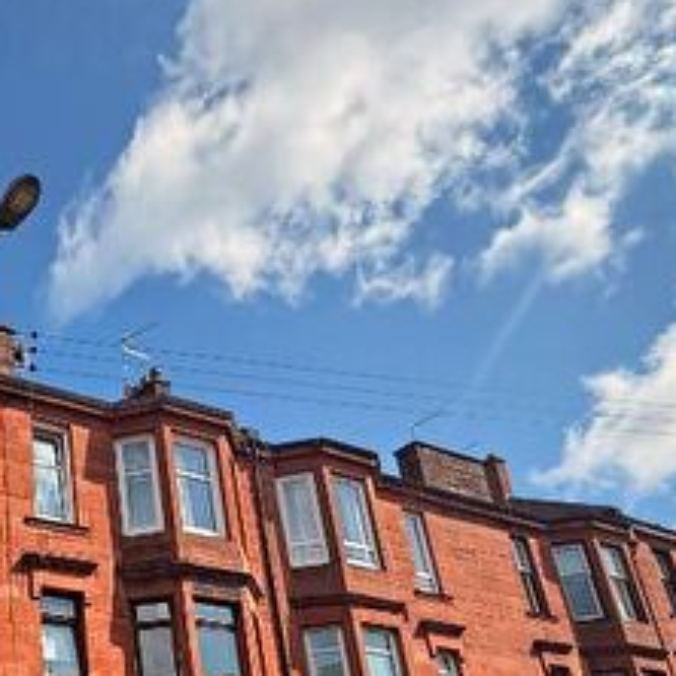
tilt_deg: +22.2
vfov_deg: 40.2
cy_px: 586
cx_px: 18
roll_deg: +2.2
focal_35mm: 39
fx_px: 862
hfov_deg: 38.6
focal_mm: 2.22
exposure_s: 1/1259
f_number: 2.2
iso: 50
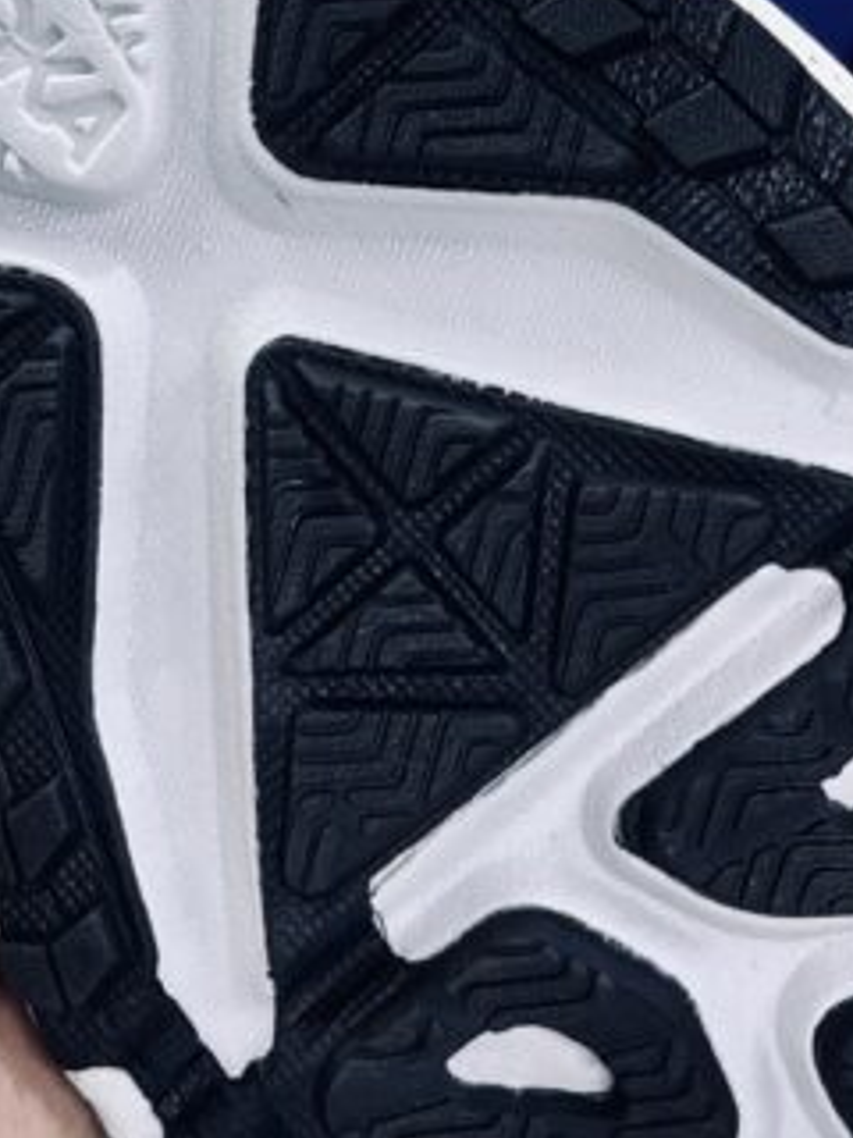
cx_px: 210
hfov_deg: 10.6
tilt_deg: -58.7
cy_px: 240
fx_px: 4600
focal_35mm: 140
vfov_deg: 14.0
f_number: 1.78
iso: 80
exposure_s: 1/100
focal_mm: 6.86
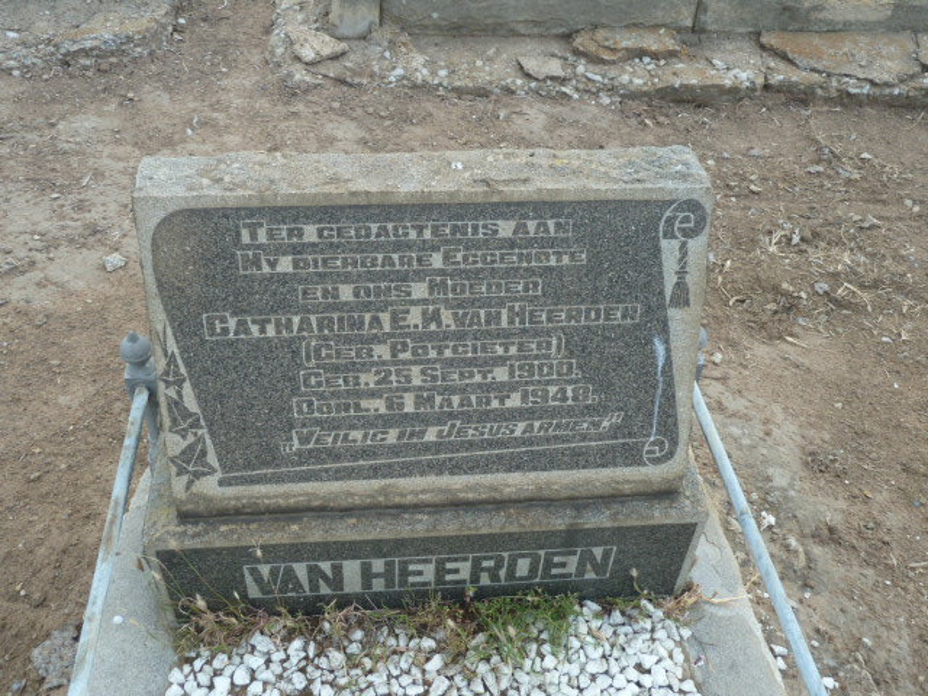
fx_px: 858
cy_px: 348
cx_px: 464
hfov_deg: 56.8
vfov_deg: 44.2
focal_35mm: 32
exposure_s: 1/125
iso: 80
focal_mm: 5.3
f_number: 3.5
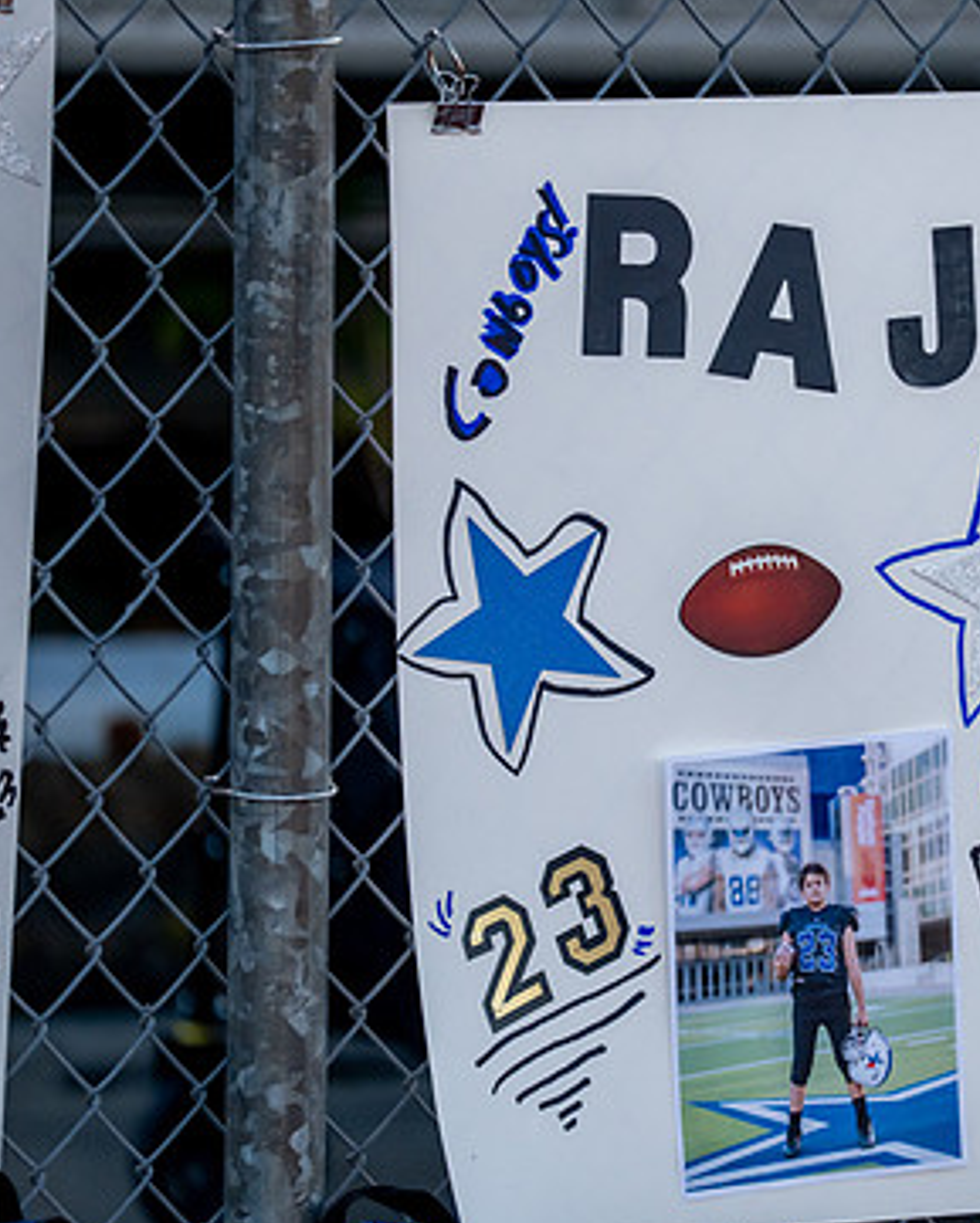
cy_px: 704
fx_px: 11959
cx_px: 815
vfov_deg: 5.9
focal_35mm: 330
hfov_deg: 4.7
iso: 1000
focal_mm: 178
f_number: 2.8
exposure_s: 1/1250
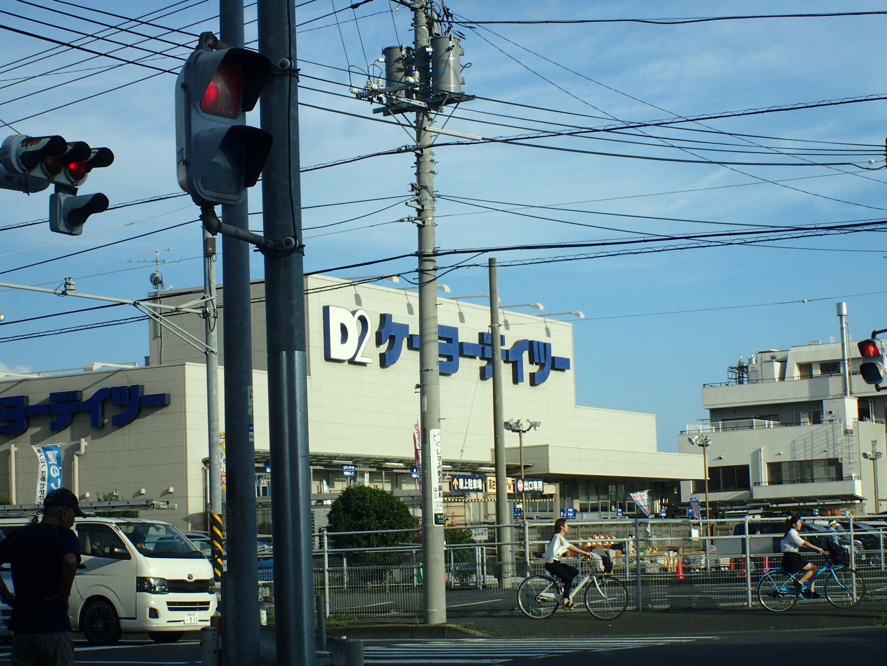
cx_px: 444
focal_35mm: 100
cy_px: 333
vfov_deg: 14.8
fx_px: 2562
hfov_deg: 19.6
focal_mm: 18
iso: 100
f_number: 6.3
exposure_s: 1/250
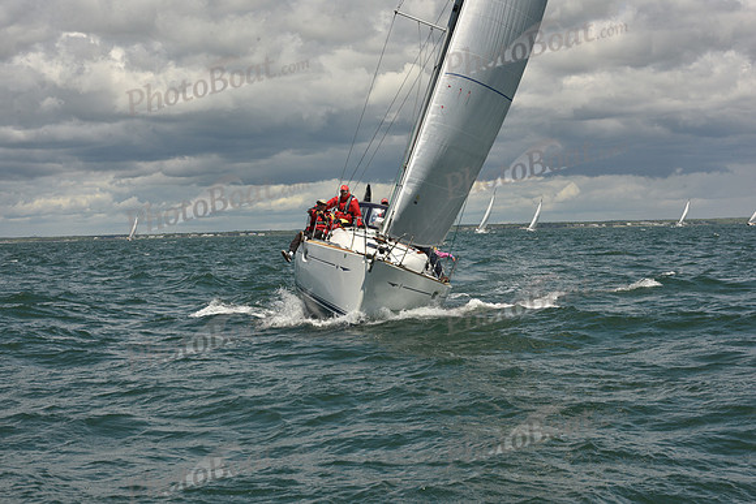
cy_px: 252
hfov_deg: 28.8
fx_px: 1470
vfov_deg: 19.5
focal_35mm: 70
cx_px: 378
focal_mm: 70
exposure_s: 1/800
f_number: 13
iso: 320
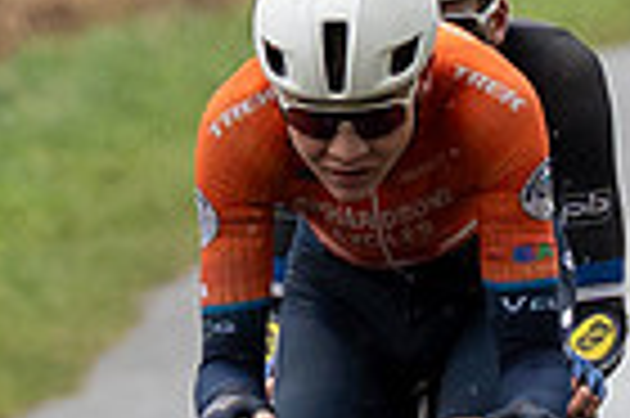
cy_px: 228
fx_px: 31725
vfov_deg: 0.8
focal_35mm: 1815
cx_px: 391
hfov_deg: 1.1
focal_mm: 167
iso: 400
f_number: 4
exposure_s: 1/1000
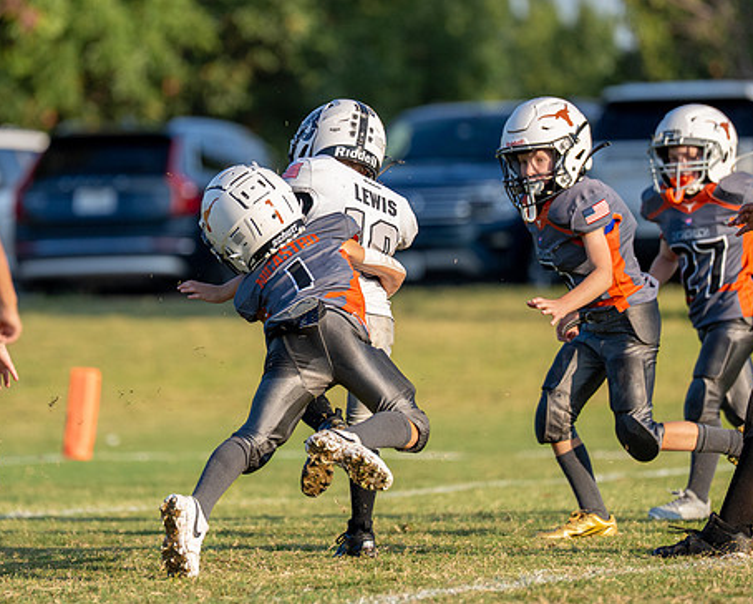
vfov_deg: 4.5
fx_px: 7651
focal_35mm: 343
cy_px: 244
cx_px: 265
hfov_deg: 5.6
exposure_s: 1/4000
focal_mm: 200
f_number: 2.8
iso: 320
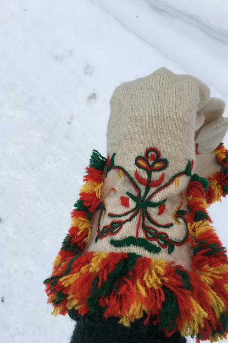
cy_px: 176
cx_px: 104
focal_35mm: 31
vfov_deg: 60.3
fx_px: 295
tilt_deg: -63.4
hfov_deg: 42.3
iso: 40
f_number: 2.2
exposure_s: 1/100
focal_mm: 4.15
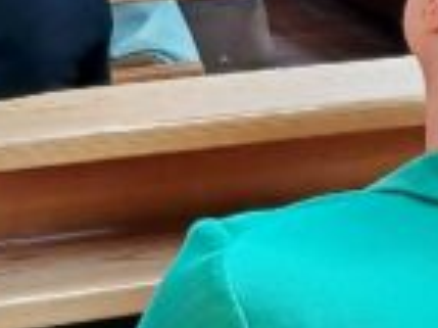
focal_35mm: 178
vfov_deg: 8.0
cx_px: -147
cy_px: -262
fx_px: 2250
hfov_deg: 10.8
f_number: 1.8
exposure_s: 1/50
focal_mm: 4.6
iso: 64
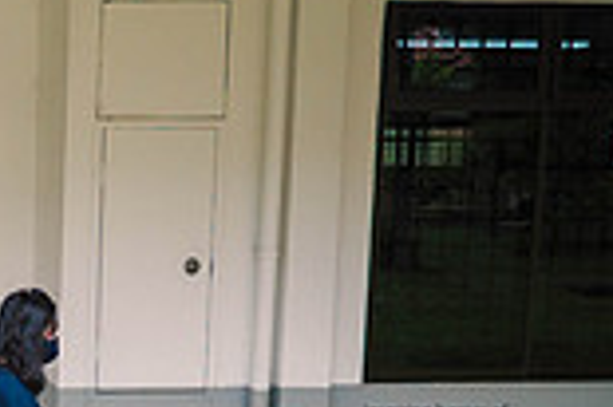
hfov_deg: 22.6
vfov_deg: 16.9
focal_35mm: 78
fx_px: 1327
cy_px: 452
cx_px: -225
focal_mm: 10
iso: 200
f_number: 1.7
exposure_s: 1/1600
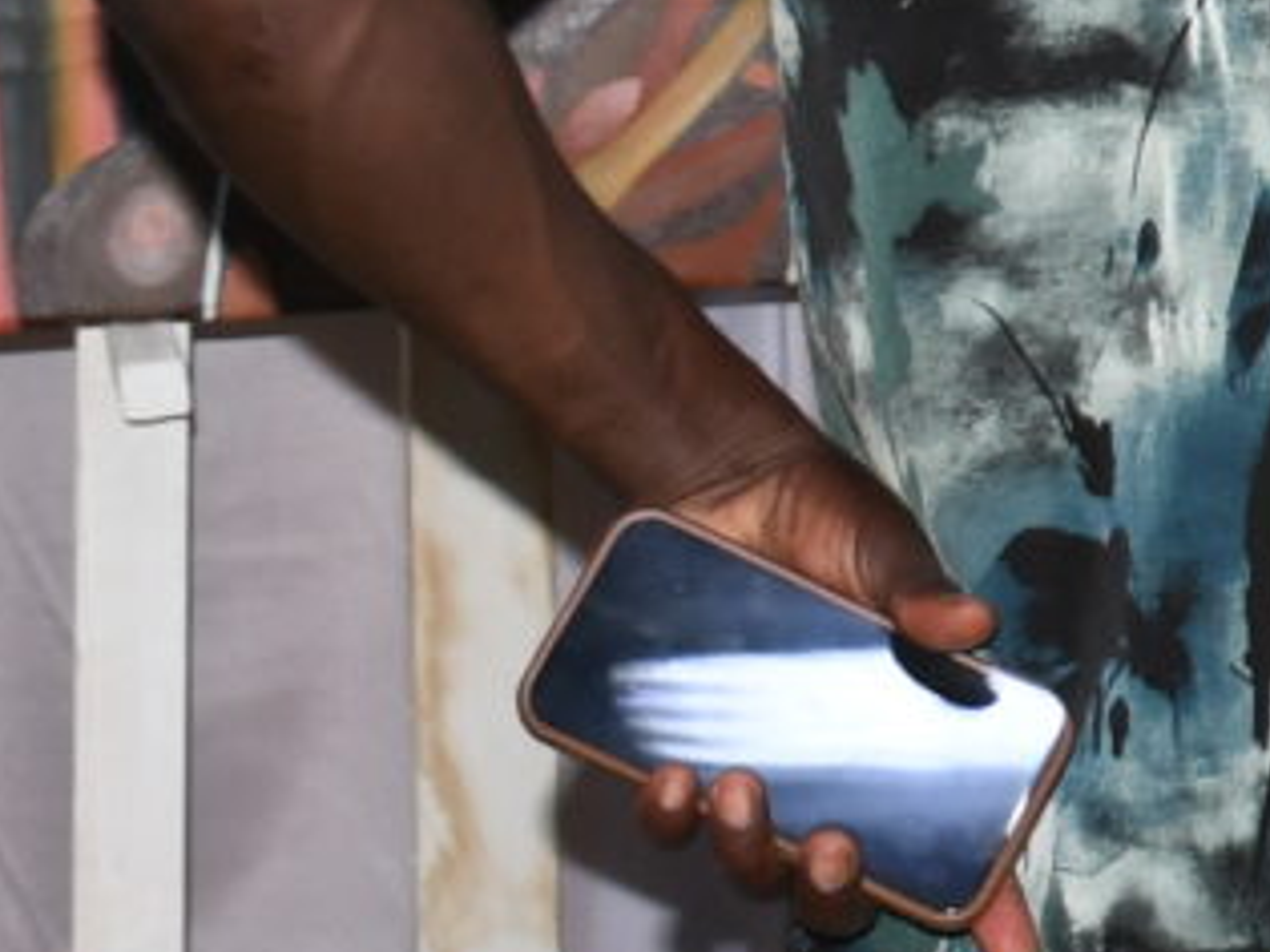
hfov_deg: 8.2
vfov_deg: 6.5
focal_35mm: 225
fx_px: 8252
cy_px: -623
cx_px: 2875
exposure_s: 1/60
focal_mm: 24
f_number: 3.8
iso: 200
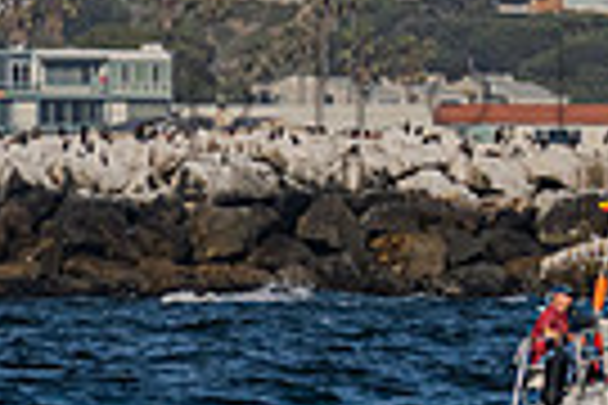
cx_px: 1037
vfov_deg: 1.2
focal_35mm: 1176
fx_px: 19860
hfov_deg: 1.8
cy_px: 53
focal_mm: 200
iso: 400
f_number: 6.3
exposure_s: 1/2500
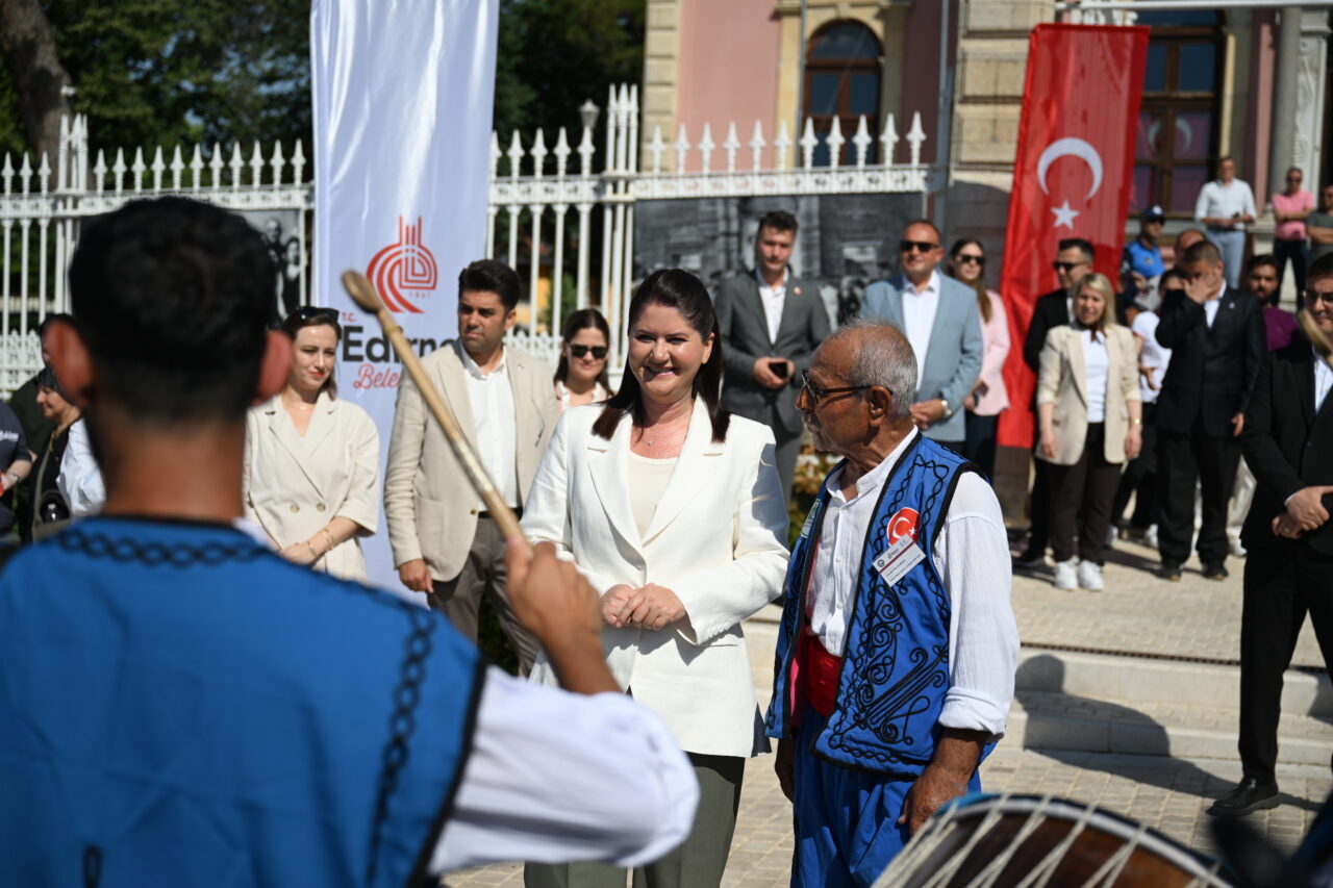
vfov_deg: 27.5
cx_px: 666
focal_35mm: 49
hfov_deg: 40.3
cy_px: 444
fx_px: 1814
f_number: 3.2
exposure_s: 1/2000
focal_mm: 49
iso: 64
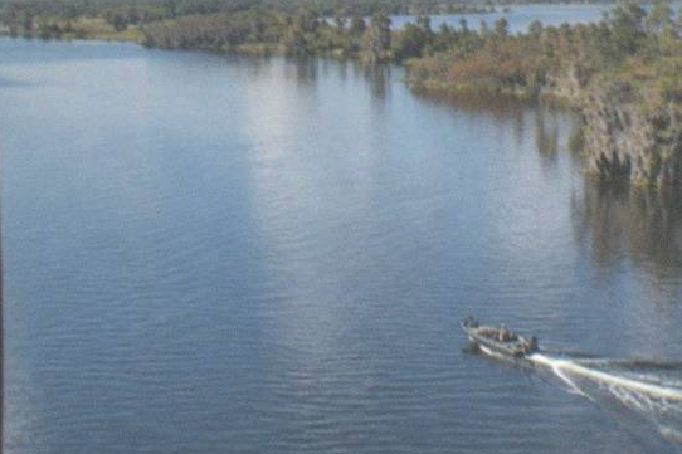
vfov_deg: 11.6
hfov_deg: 17.3
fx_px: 2235
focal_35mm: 118
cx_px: 424
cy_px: 264
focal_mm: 64
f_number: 8
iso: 200
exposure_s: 1/250
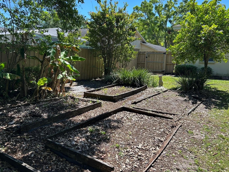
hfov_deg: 59.9
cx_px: 105
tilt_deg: -5.6
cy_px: 78
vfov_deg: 46.7
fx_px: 198
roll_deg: -2.3
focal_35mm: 30
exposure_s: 1/1224
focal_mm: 5.7
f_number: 1.5
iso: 50
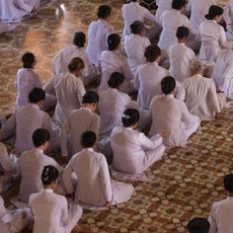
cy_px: 87
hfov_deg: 12.1
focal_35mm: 142
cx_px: 250
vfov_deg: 12.3
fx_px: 1081
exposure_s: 1/80
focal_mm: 37
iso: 400
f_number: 3.2
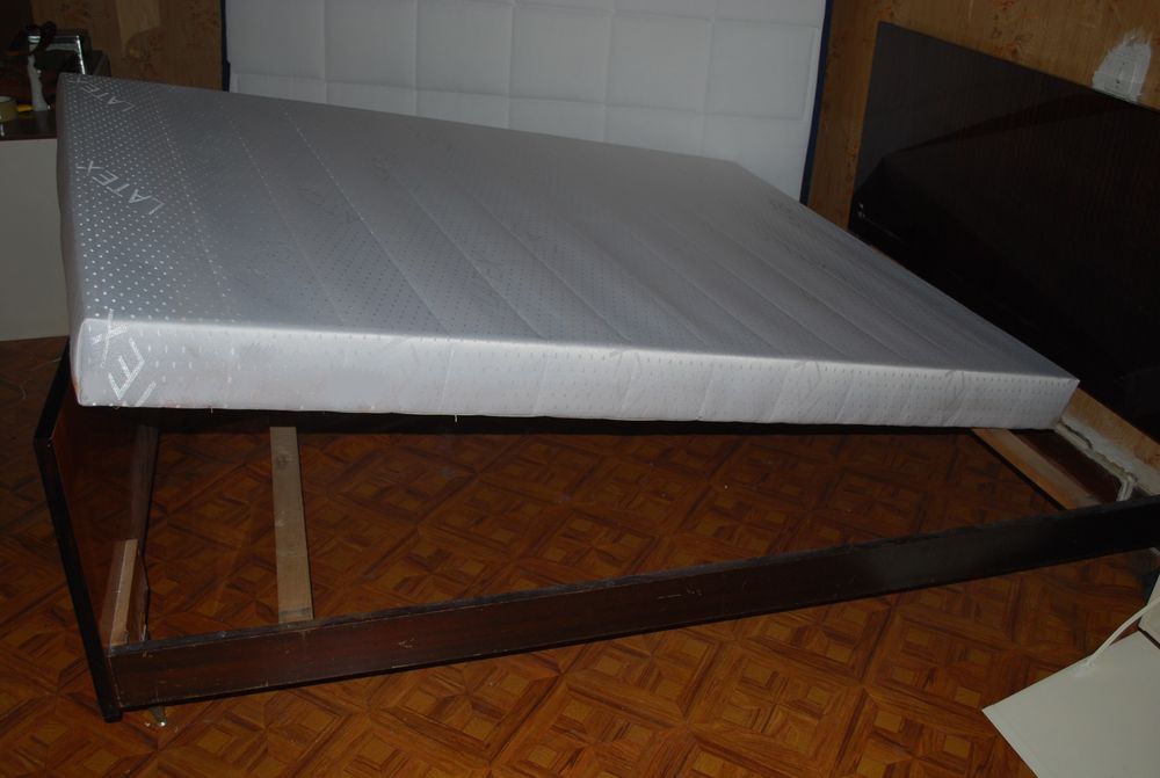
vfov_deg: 40.1
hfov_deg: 57.1
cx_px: 580
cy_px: 389
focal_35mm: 33
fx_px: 1065
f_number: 4
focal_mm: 22
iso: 200
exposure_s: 1/60
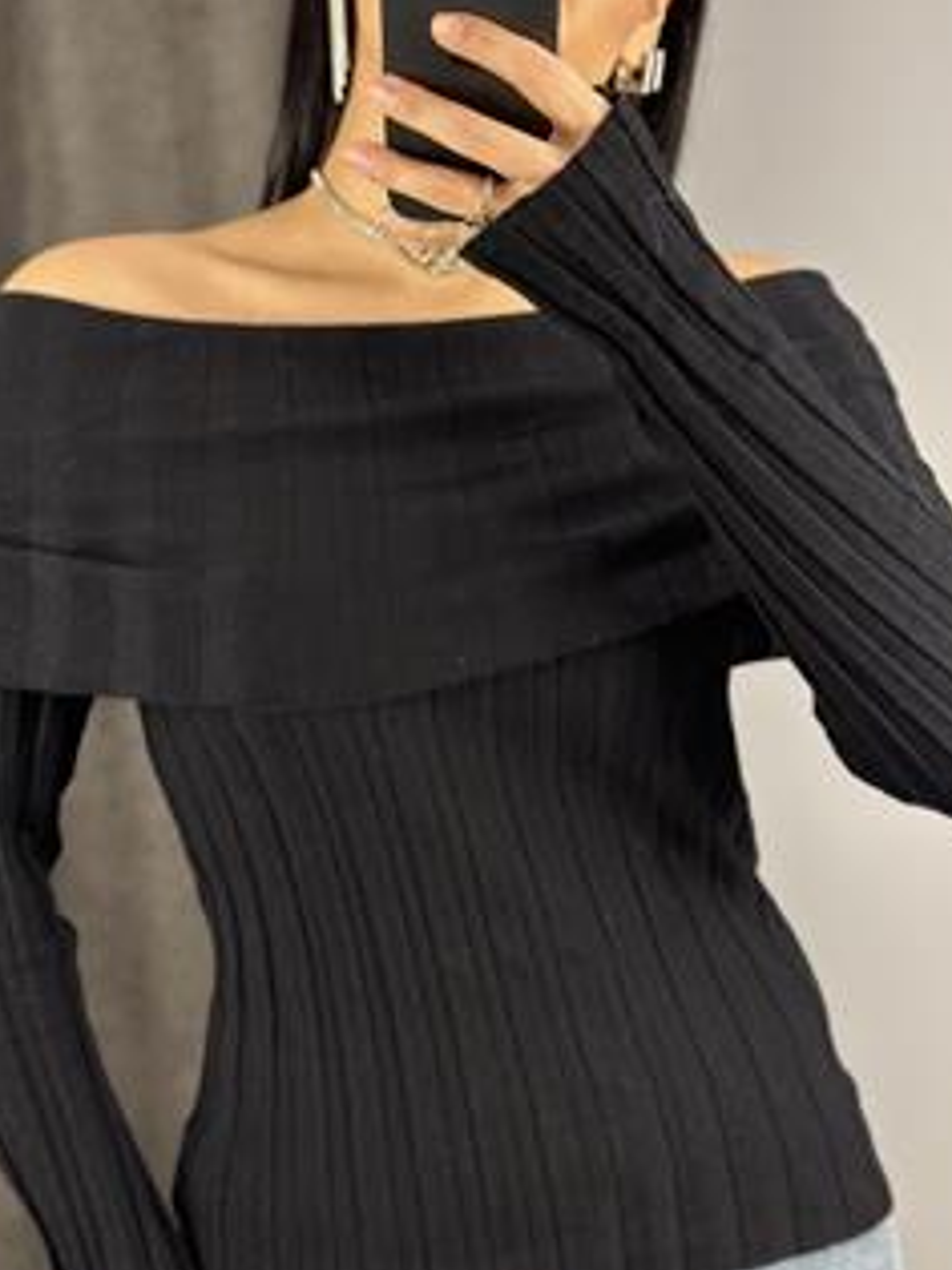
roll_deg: +3.5
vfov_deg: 30.7
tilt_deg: -26.3
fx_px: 2312
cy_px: 619
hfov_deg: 23.3
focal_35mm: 63
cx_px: 411
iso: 100
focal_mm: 6.86
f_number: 1.78
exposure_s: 1/50
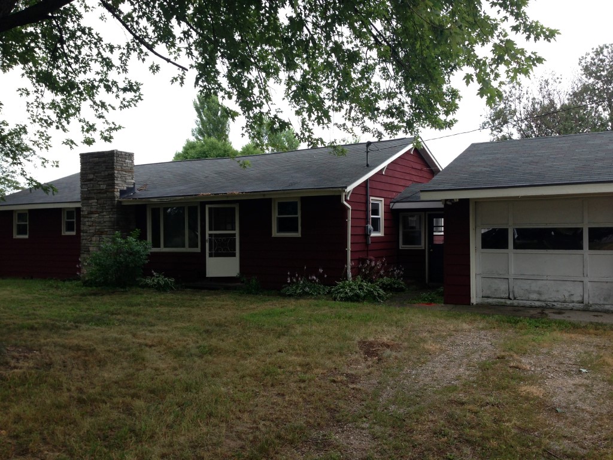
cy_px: 230
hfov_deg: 55.4
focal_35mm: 33
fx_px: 584
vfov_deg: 42.9
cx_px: 306
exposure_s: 1/163
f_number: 2.4
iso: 50
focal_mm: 4.13
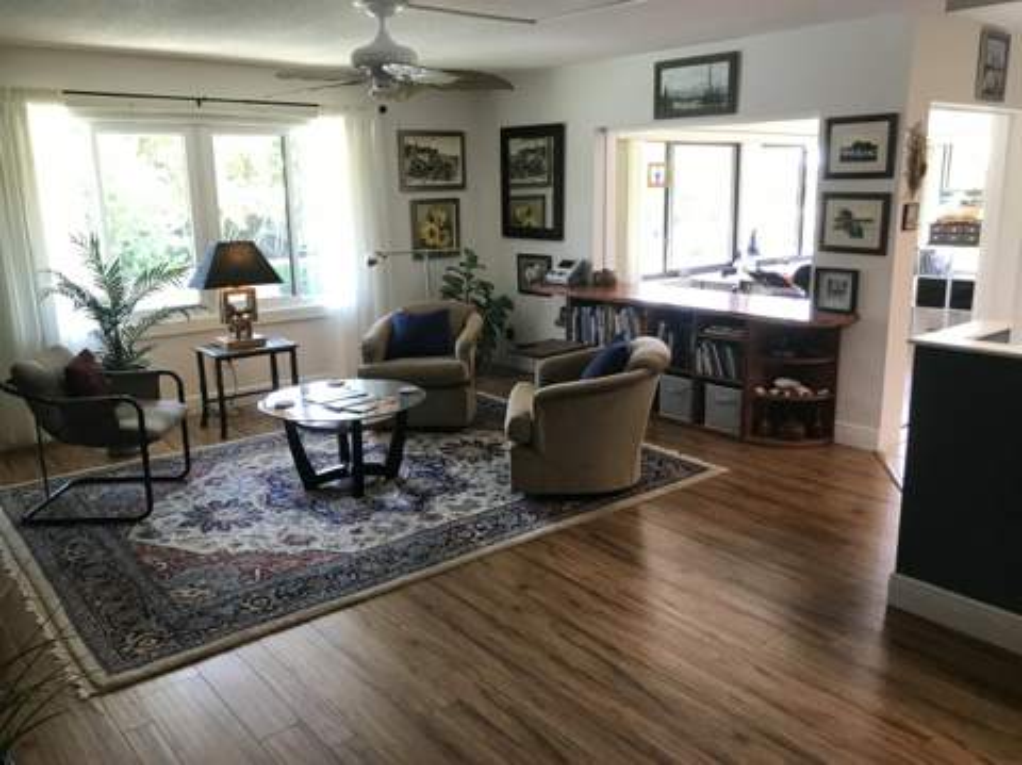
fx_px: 826
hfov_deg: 63.5
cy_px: 382
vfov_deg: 49.7
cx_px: 511
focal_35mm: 28
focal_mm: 3.99
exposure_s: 1/30
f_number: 1.8
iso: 32
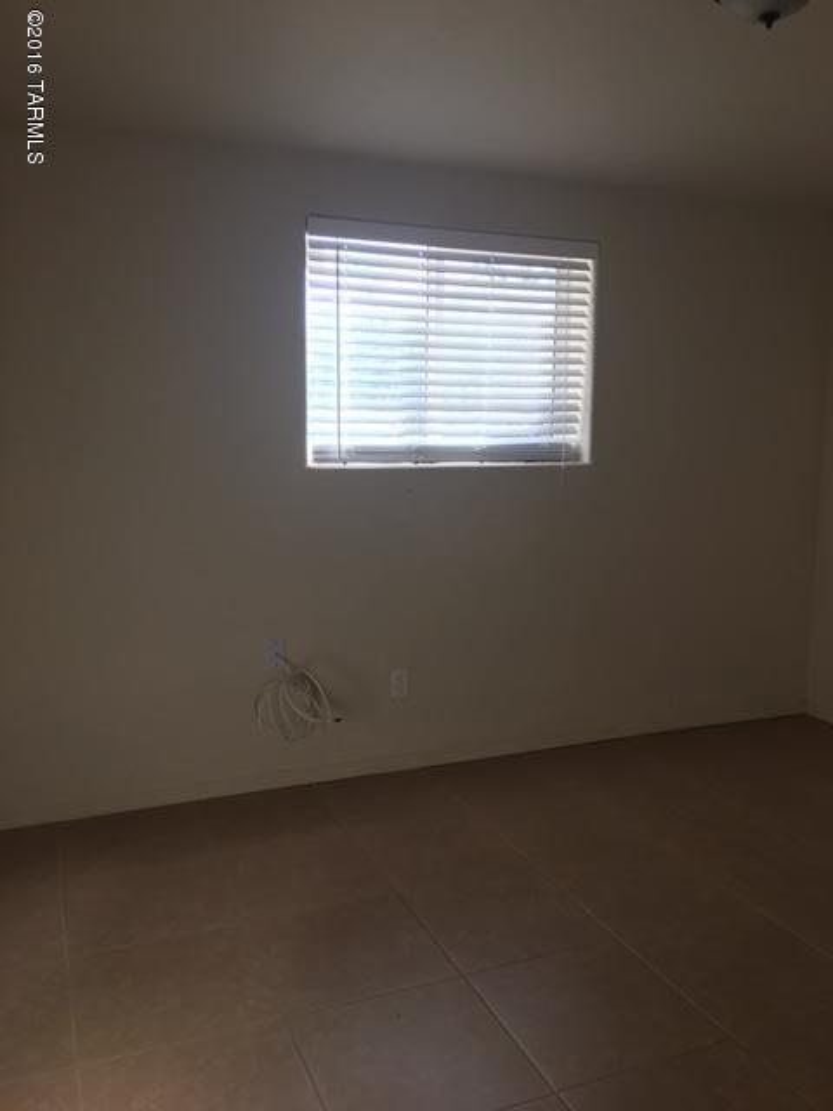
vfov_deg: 61.7
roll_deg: +0.8
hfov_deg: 48.2
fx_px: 930
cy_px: 556
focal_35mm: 29
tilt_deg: -6.3
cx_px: 416
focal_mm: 4.15
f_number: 2.2
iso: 25
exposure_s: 1/60
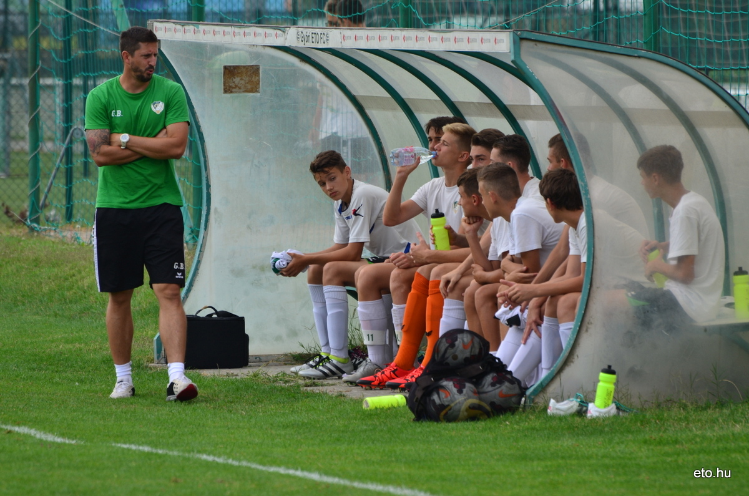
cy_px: 248
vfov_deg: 3.0
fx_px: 9344
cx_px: 374
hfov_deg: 4.6
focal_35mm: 450
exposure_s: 1/500
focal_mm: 300
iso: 200
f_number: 5.6
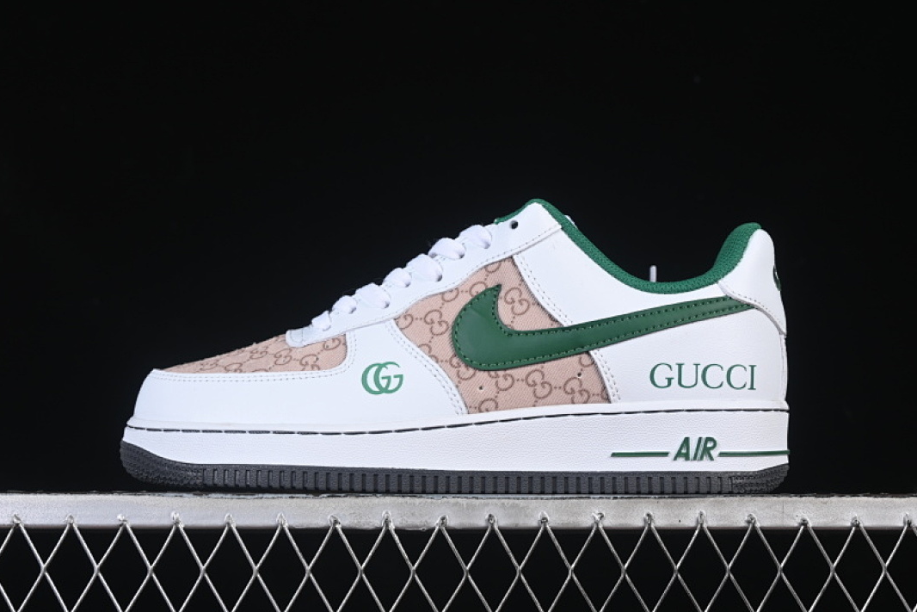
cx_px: 455
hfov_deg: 26.6
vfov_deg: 18.0
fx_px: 1936
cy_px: 303
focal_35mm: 76
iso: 160
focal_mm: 50
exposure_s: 1/80
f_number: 8
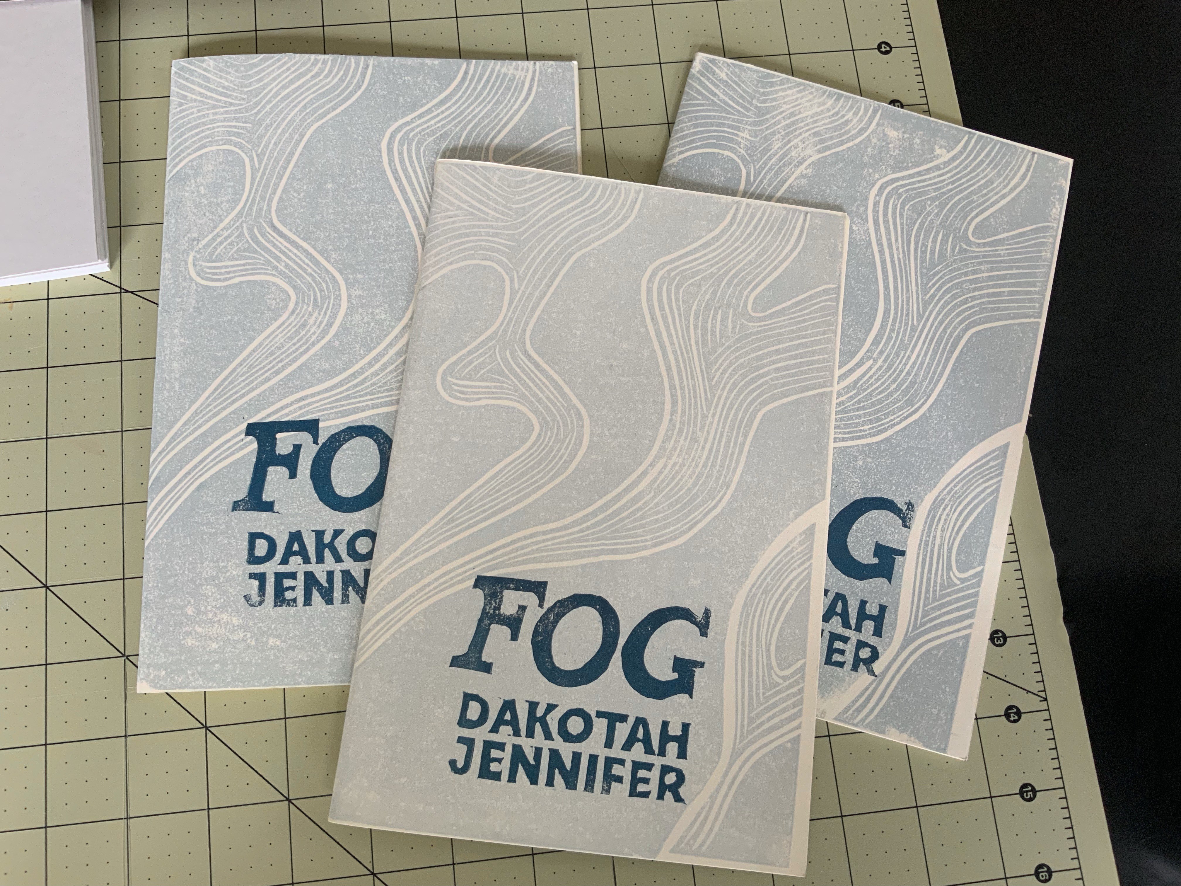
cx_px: 590
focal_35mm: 29
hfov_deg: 61.7
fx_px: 989
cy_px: 443
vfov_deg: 48.2
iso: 64
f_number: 1.8
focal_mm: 3
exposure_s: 1/70
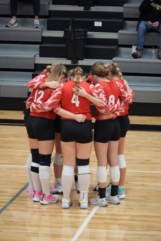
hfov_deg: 6.8
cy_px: 120
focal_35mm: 202
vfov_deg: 10.2
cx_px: 80
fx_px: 1356
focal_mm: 135
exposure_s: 1/250
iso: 5000
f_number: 5.6
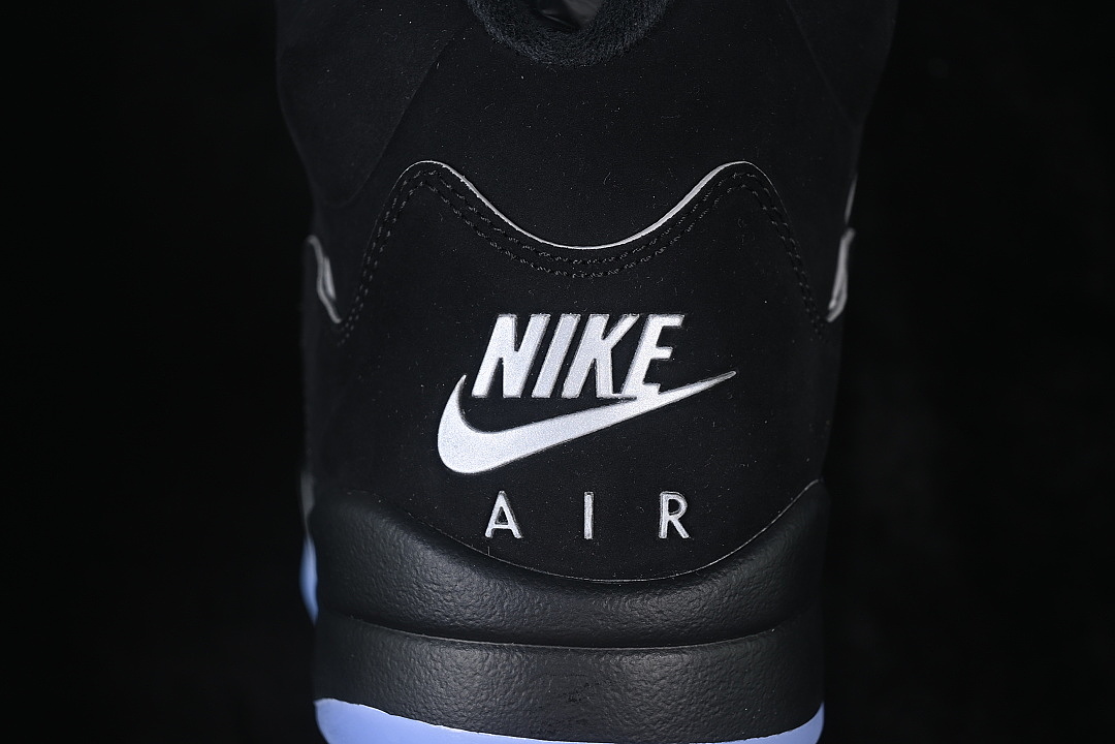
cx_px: 558
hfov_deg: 27.0
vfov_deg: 18.2
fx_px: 2323
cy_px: 372
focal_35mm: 75
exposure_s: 1/50
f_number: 6.3
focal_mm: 50
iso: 160
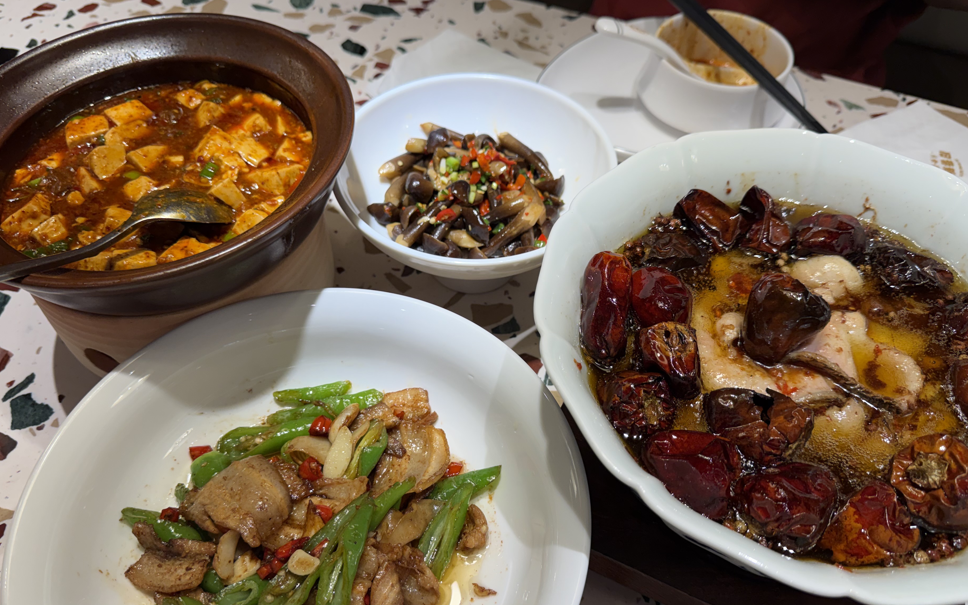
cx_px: 480
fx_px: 739
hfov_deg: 66.5
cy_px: 335
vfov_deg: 44.5
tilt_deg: -53.1
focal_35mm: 28
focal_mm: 6.76
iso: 64
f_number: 1.78
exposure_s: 1/100
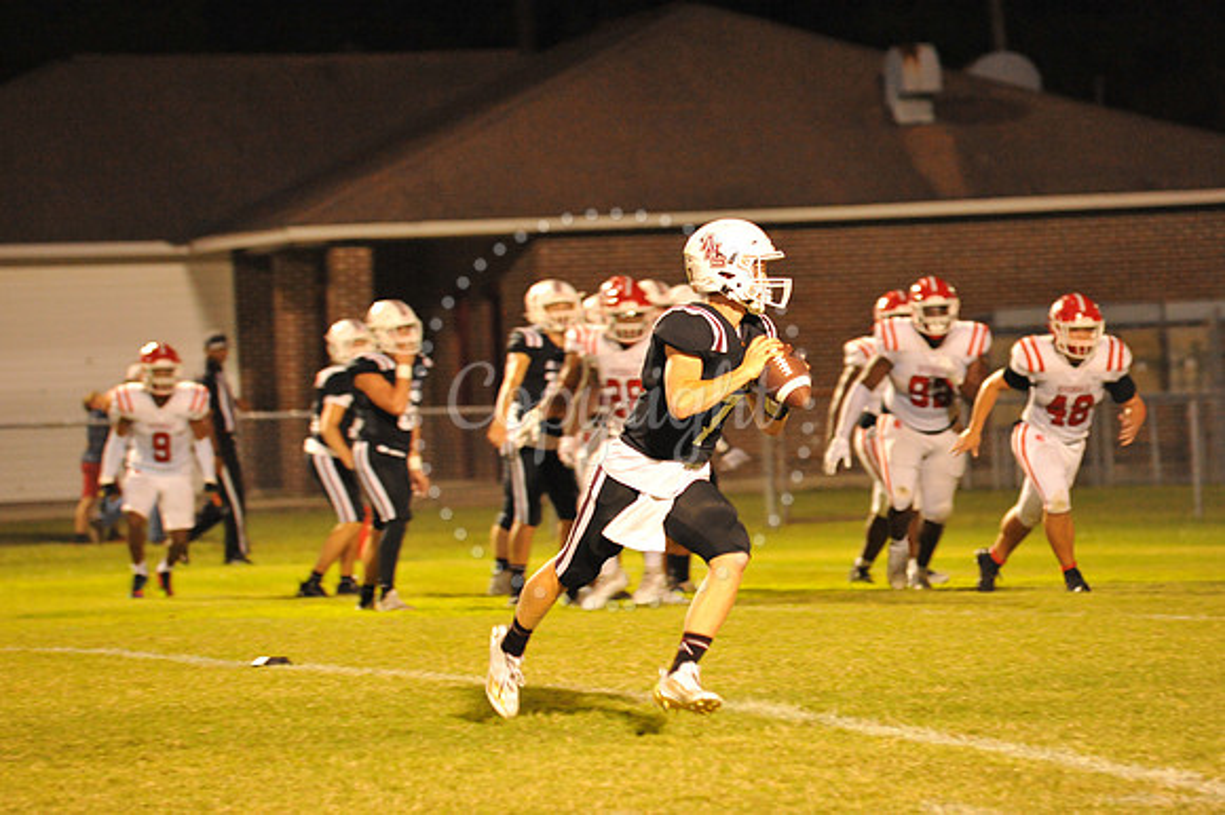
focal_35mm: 200
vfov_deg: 6.9
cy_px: 408
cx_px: 612
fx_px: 6801
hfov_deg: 10.3
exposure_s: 1/160
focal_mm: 200
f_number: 5
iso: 5000
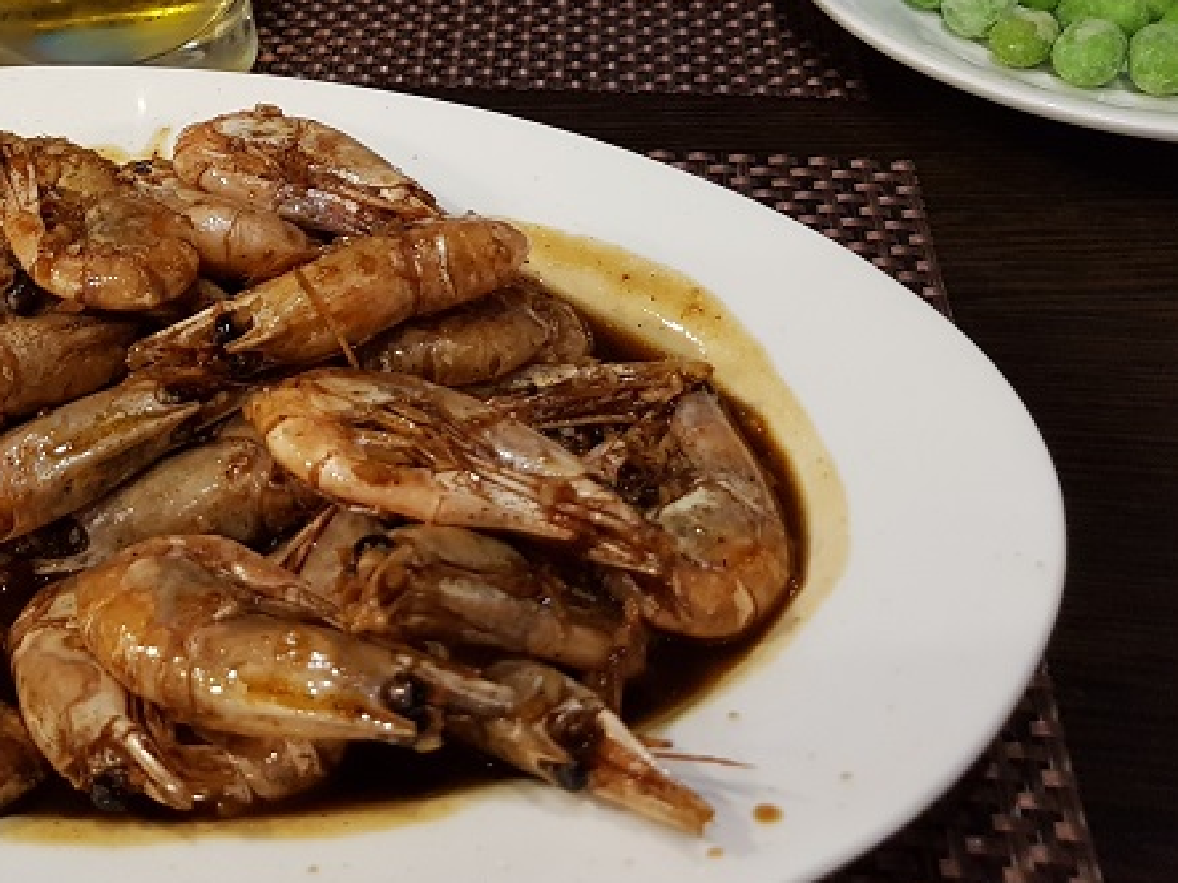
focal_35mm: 47
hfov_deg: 38.1
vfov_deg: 30.2
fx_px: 1599
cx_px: 152
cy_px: 184
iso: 200
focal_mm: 4.2
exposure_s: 1/25
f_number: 1.7
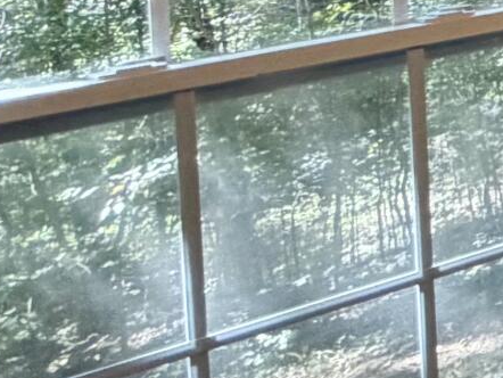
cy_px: -219
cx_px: 1492
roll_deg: +0.5
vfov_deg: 14.4
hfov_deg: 11.6
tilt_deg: -3.3
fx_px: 1381
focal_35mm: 95
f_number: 2.2
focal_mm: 2.22
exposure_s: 1/120
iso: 160
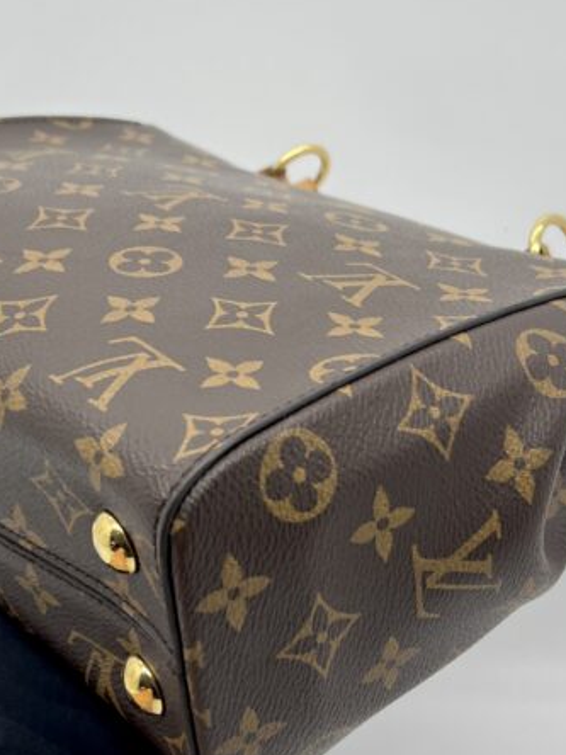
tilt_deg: -23.6
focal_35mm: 60
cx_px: 209
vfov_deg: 32.2
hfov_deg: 24.3
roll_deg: +0.6
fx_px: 1308
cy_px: 396
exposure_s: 1/100
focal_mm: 5.7
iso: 32
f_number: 1.5
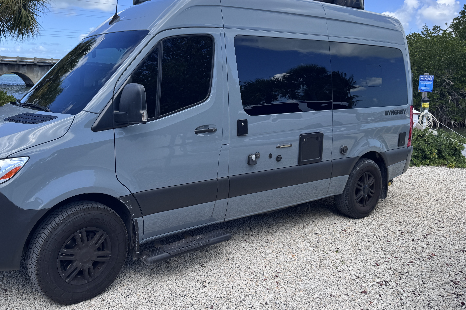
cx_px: 183
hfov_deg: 59.7
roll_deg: -1.3
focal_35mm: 31
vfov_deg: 42.1
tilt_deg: -6.2
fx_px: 401
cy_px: 120
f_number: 1.78
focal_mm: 6.76
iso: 80
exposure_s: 1/2604
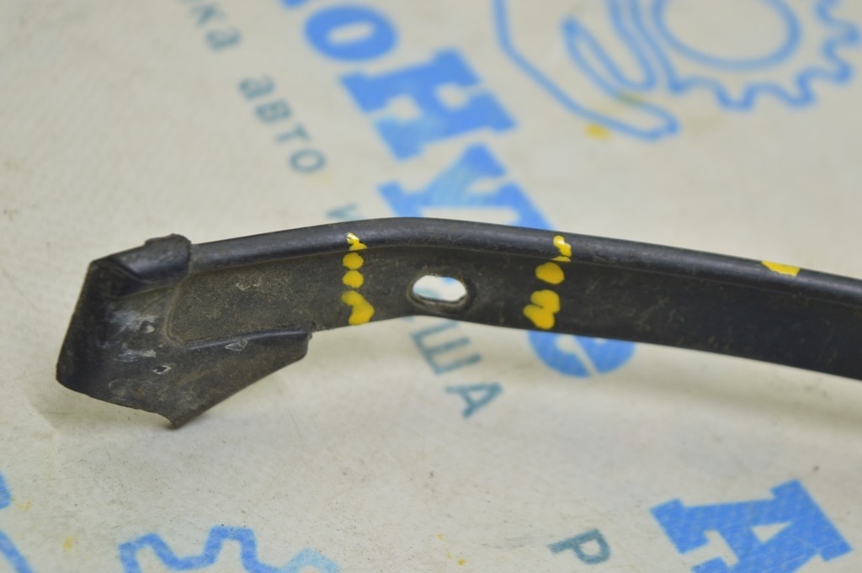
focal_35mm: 82
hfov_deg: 24.6
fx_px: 1974
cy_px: 286
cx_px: 431
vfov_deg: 16.5
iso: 400
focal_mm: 55
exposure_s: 1/20
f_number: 5.6
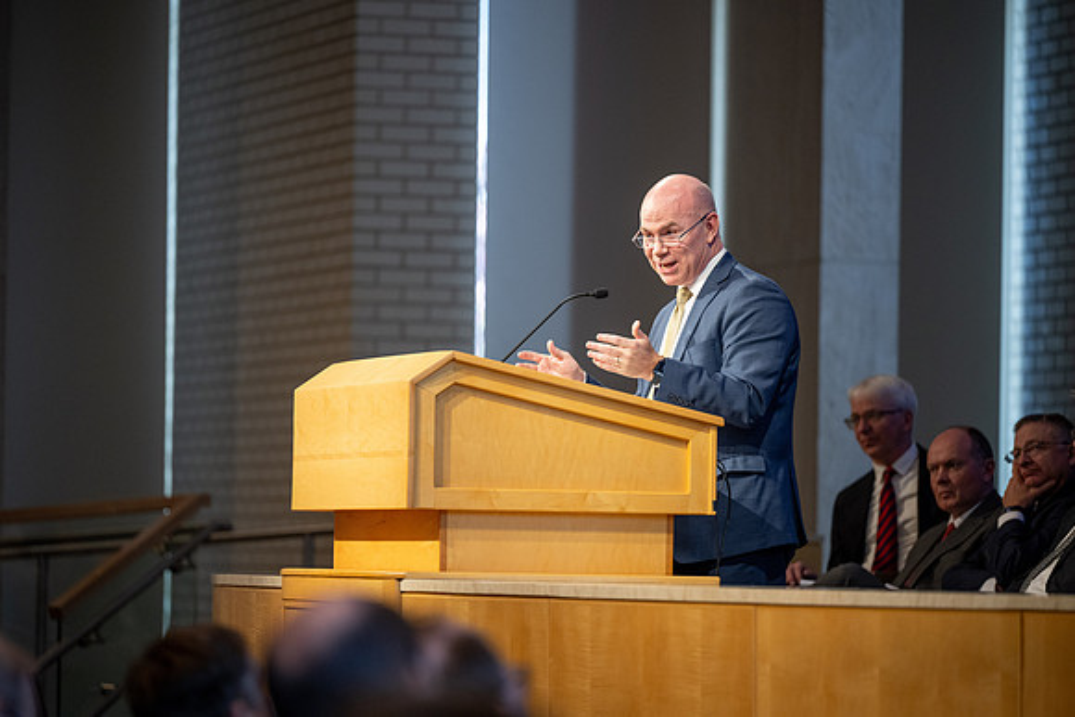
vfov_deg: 6.9
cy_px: 358
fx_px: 5987
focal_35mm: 200
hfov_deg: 10.3
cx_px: 538
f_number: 2.8
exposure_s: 1/320
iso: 1600
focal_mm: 200
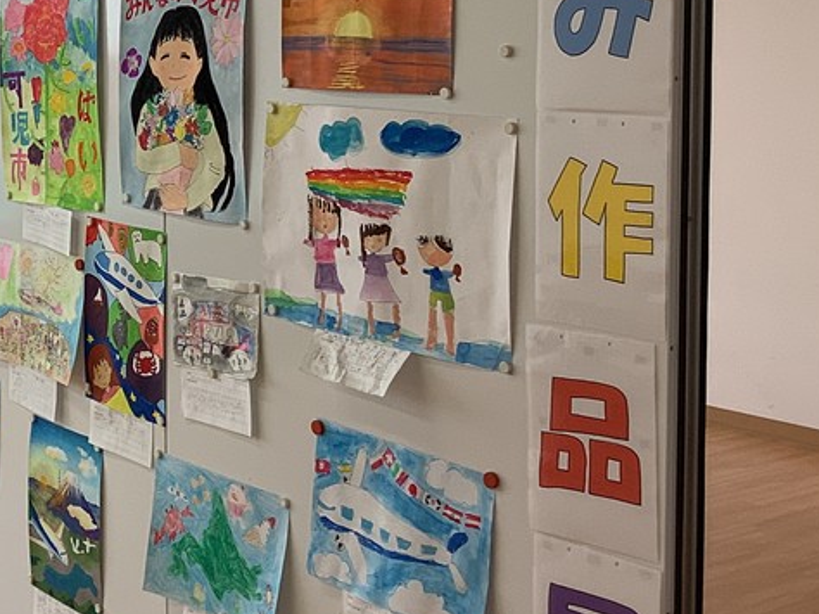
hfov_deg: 27.0
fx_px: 1584
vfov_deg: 21.6
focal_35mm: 67
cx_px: -41
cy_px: 112
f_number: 2.4
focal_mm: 3.3
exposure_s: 1/120
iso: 50
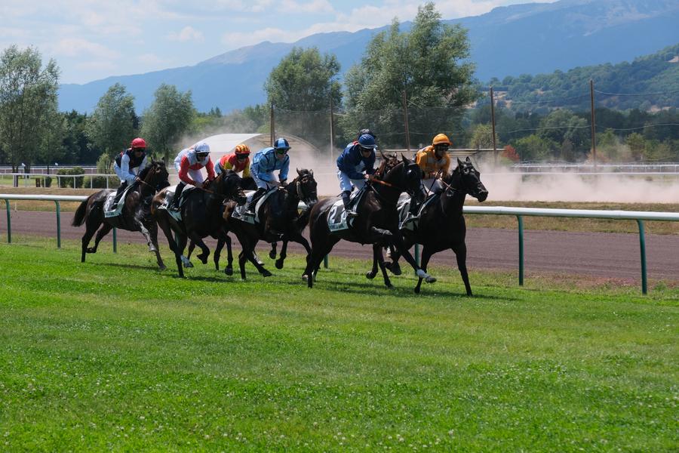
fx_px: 2357
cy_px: 226
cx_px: 340
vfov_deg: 11.0
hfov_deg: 16.4
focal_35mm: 125
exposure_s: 1/1000
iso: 800
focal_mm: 83.3
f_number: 10
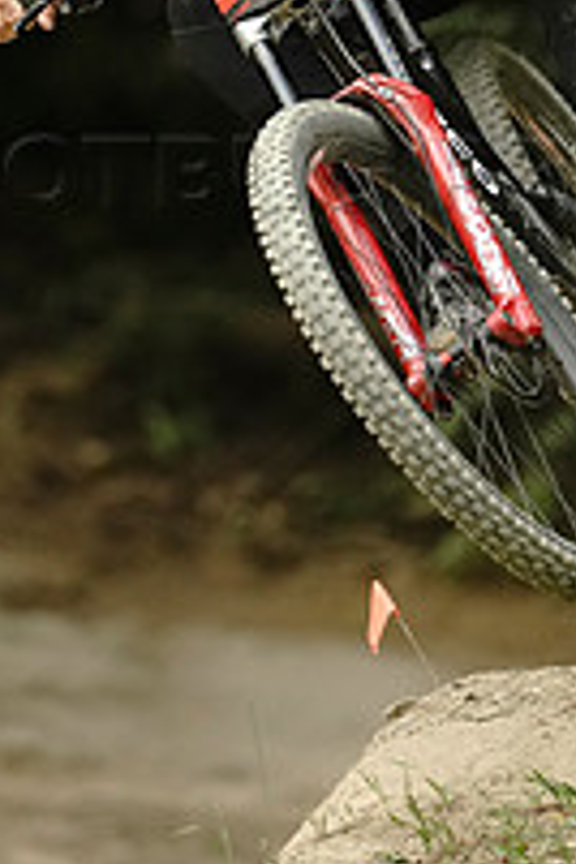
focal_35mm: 1344
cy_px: 155
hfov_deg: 1.0
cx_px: 279
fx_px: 32253
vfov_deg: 1.5
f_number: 4
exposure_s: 1/2500
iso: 5000
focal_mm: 600
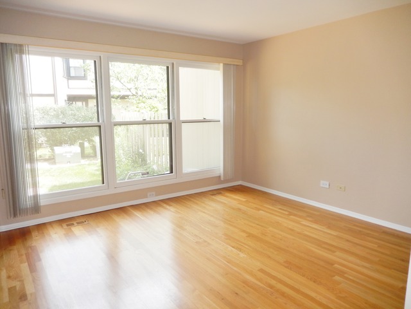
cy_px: 154
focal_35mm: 25
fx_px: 297
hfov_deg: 69.4
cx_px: 206
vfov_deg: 54.9
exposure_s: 1/60
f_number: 3.4
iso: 125
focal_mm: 4.5
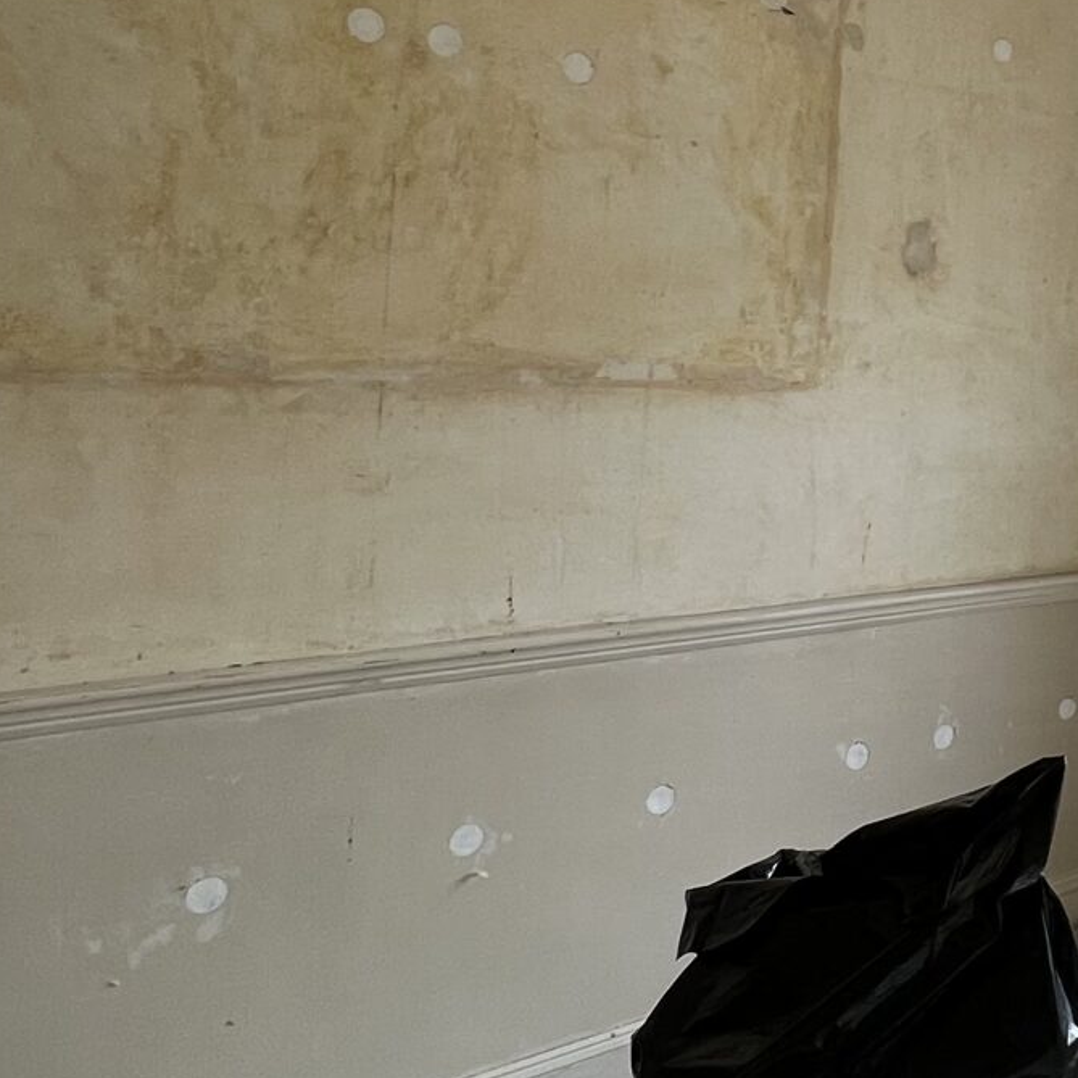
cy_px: 364
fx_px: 1550
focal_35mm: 44
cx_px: 1532
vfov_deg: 37.9
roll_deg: -2.7
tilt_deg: -0.8
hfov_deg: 28.3
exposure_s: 1/99
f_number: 1.8
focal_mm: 1.57
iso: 32
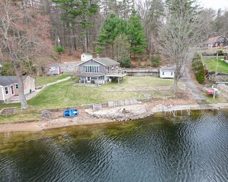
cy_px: 91
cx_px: 125
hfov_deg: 65.9
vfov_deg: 54.9
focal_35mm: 26
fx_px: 175
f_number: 1.7
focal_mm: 6.72
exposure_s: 1/500
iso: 140
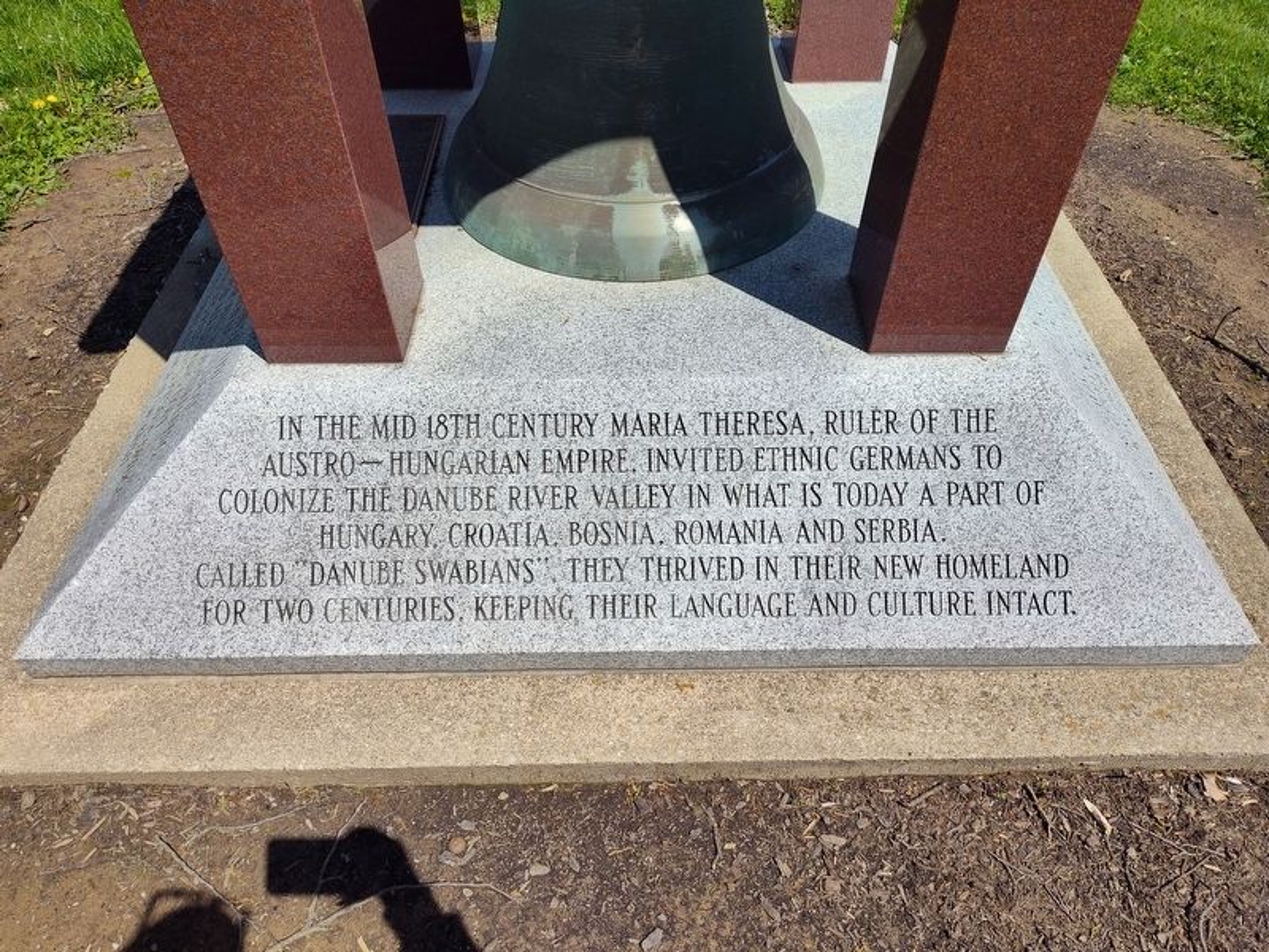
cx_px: 634
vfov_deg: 58.9
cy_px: 476
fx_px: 843
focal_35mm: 23
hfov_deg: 73.9
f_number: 1.8
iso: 100
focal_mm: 5.56
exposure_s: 1/2247
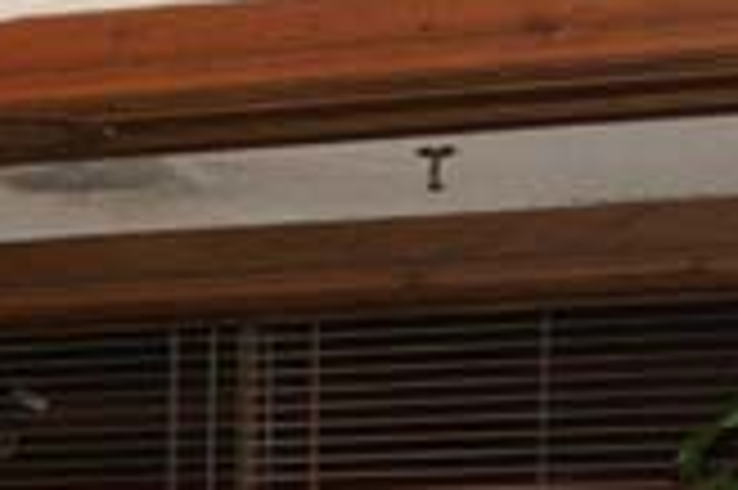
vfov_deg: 8.1
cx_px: -400
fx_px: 3259
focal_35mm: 159
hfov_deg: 12.3
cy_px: 1023
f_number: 2.8
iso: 200
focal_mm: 17
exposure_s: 1/60
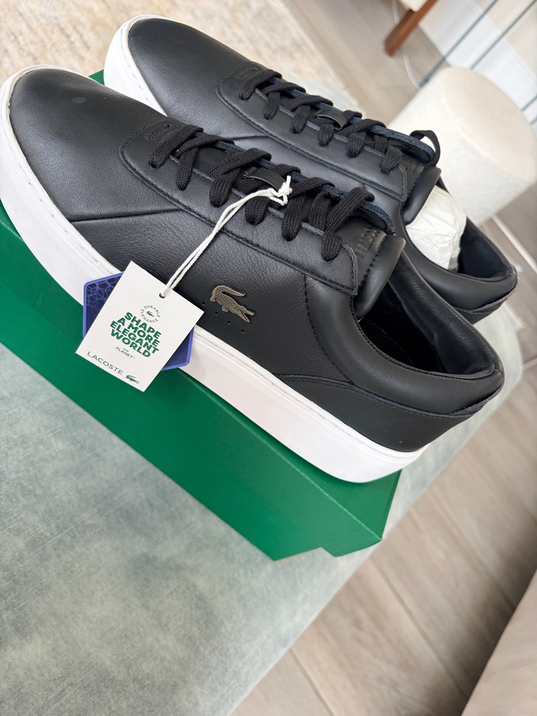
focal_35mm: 26
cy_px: 358
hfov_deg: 53.1
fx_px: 538
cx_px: 268
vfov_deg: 67.3
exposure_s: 1/60
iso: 125
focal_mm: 5.96
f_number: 1.6
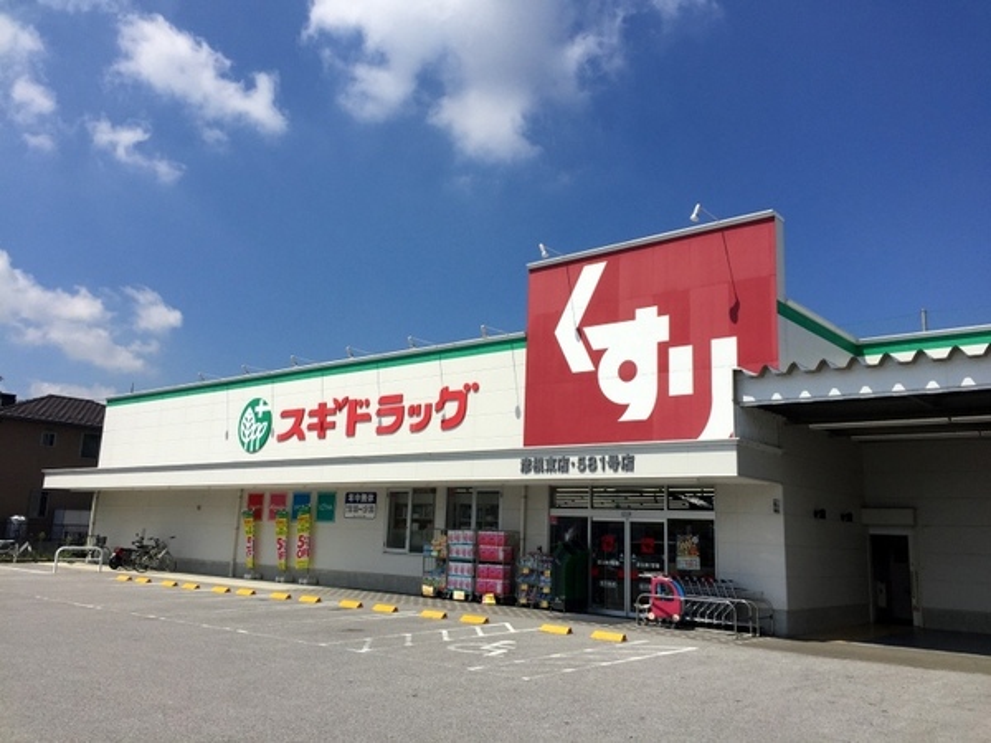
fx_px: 830
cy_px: 372
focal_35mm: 29
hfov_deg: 61.7
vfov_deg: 48.2
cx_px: 496
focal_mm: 4.15
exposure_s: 1/4405
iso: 32
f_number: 2.2
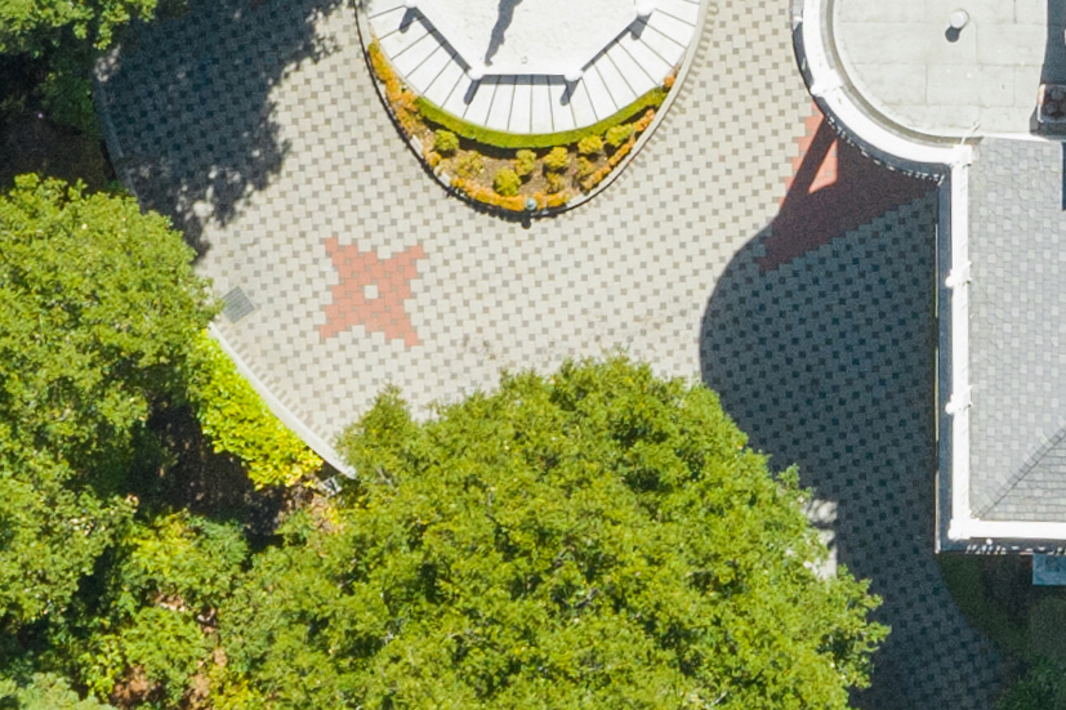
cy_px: -716
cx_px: 2077
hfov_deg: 10.3
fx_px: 5477
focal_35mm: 185
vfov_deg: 7.1
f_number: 5
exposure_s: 1/100
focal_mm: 10.26
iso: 100
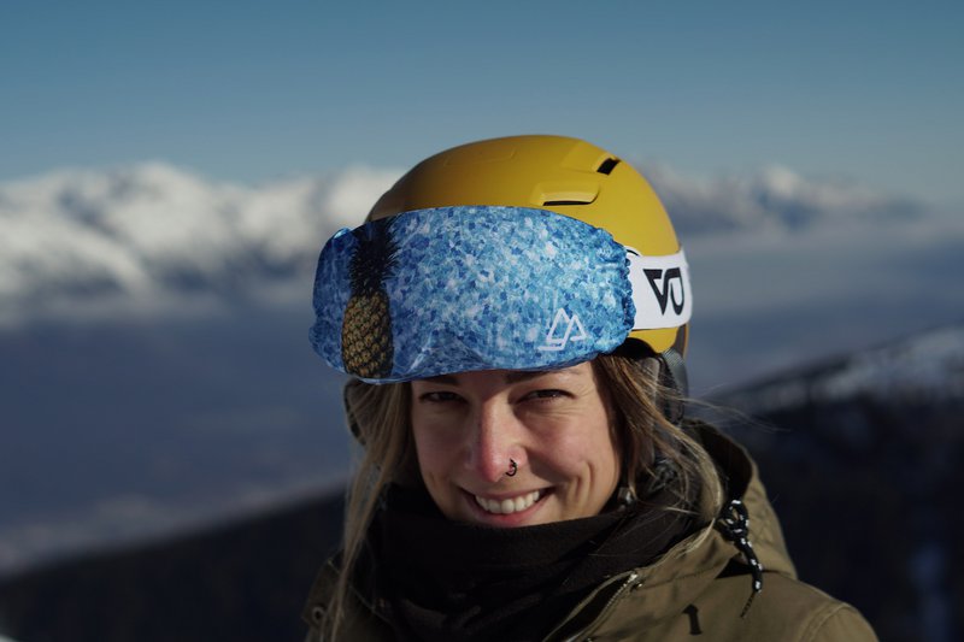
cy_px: 321
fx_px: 2008
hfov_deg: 27.0
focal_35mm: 75
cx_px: 482
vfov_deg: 18.2
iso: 100
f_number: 3.2
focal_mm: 50
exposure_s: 1/1600
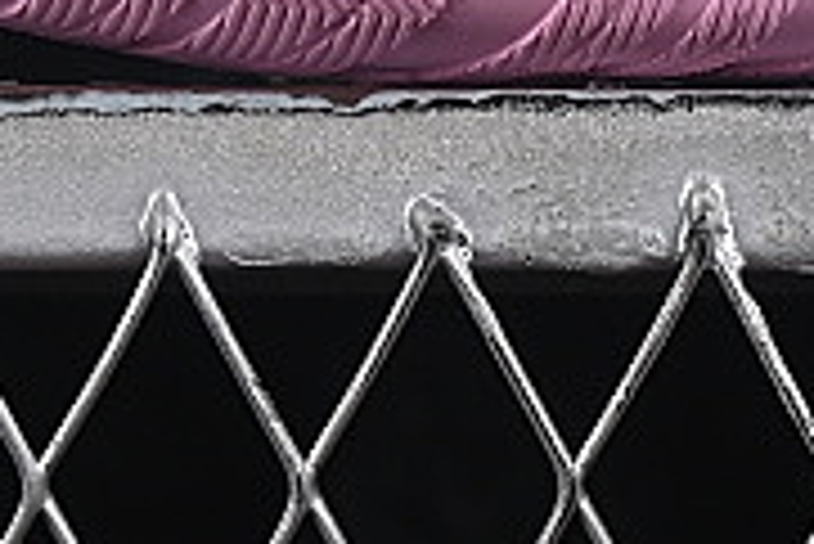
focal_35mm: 448
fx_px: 10138
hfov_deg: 4.6
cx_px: 1025
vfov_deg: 3.0
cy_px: -922
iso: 160
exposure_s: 1/80
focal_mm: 50
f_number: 8
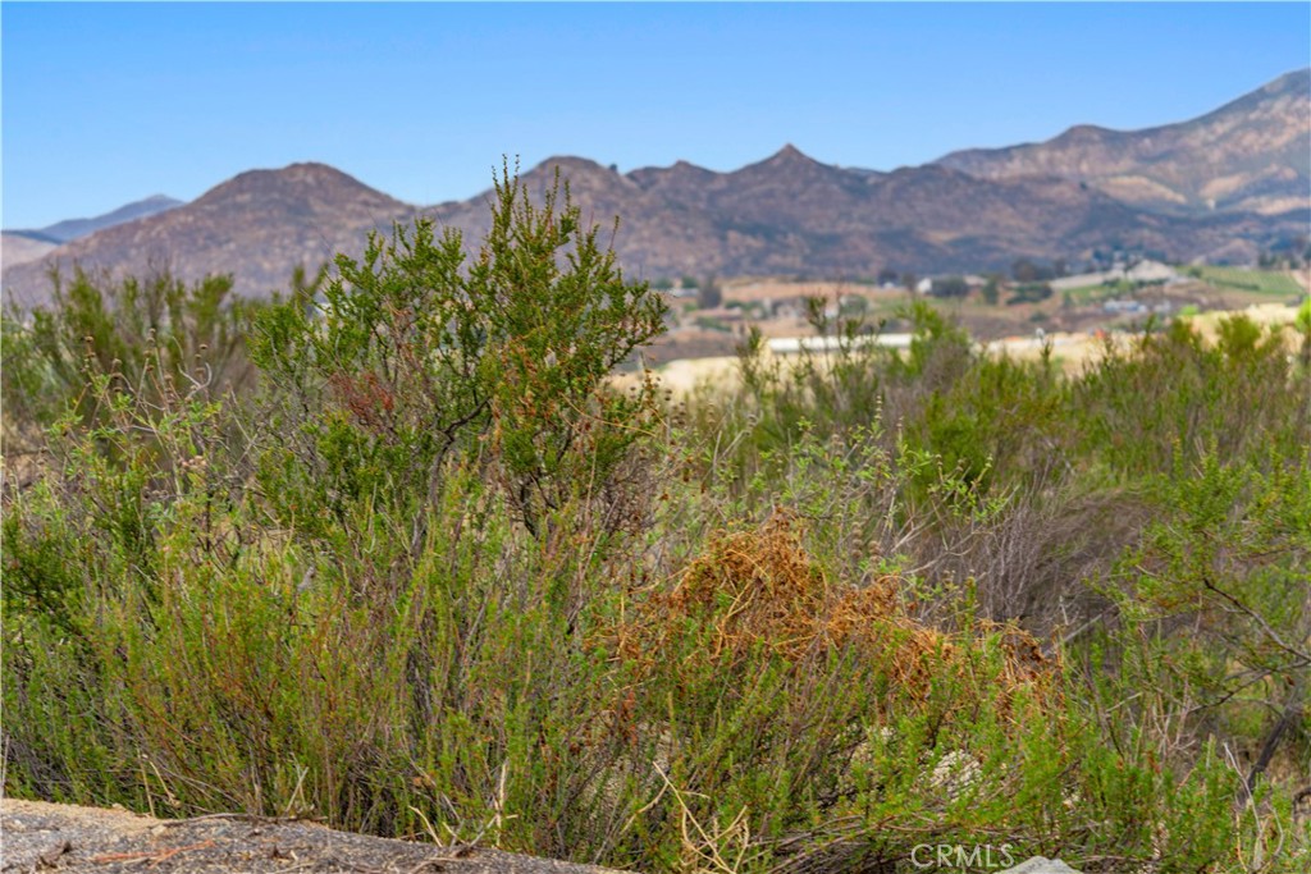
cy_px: 437
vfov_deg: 11.5
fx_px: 4334
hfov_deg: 17.2
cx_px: 656
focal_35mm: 119
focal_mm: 119
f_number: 6.3
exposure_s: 1/200
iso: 100
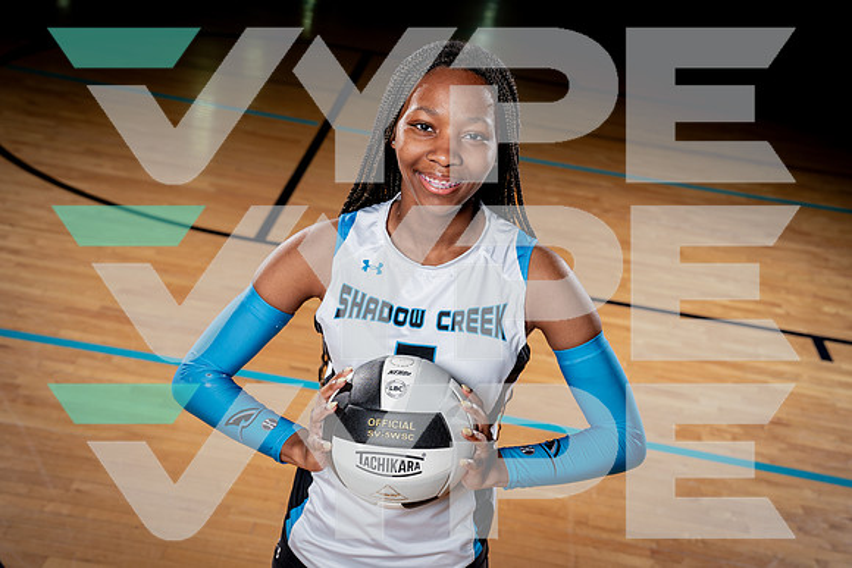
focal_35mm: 52
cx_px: 426
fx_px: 1222
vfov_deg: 26.2
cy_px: 284
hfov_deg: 38.4
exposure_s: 1/250
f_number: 5.6
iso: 250
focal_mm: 51
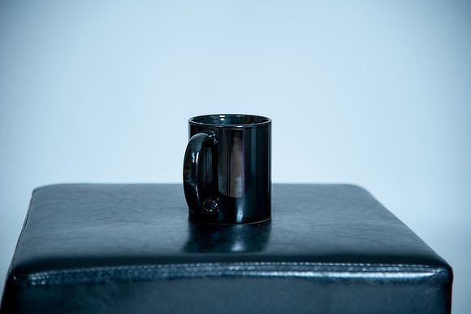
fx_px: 1373
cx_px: 236
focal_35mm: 105
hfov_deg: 19.5
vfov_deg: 13.0
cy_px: 157
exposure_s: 1/125
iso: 320
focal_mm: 105
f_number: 4
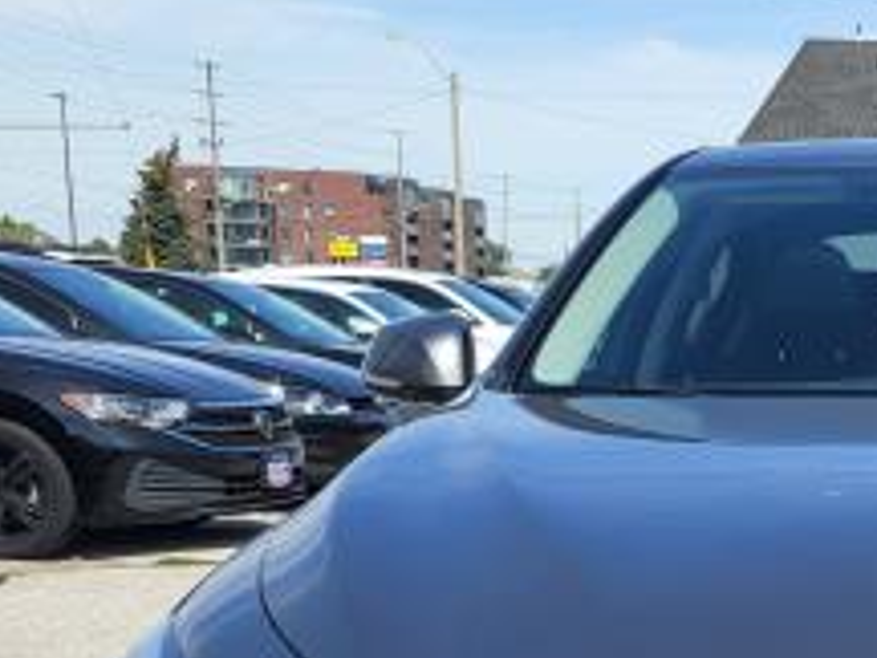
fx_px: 1951
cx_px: 1035
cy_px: 723
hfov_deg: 23.3
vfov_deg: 18.4
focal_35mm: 77
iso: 40
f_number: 1.8
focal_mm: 5.4
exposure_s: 1/1849
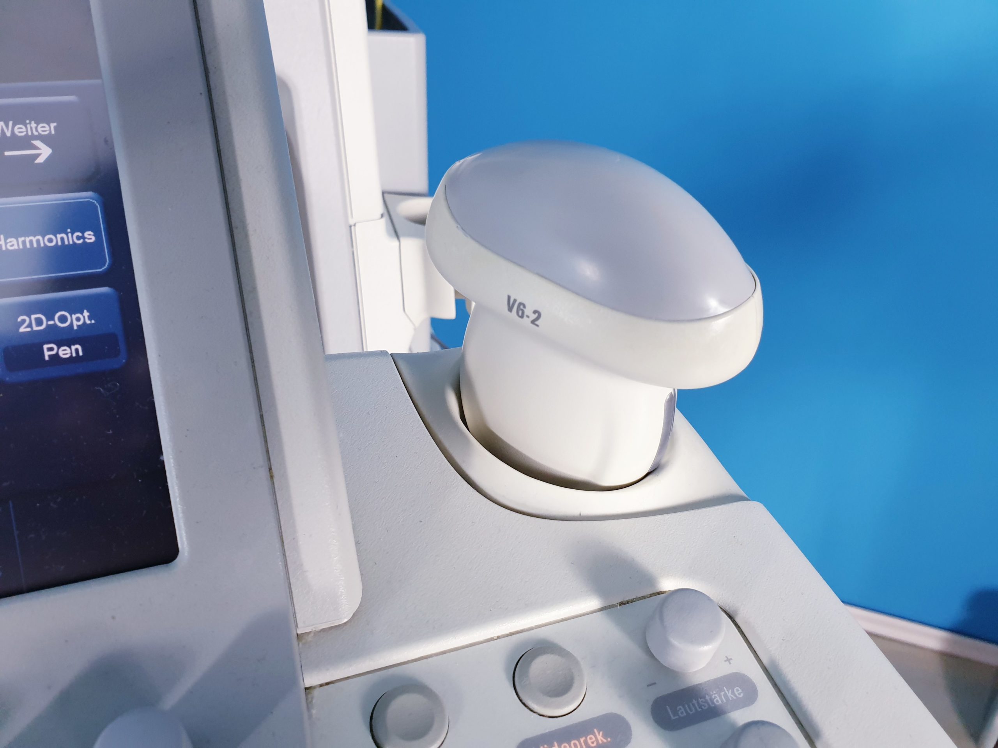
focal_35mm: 26
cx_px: 499
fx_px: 750
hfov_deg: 67.3
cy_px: 374
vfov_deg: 53.1
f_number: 2.4
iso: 160
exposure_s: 1/50
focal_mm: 4.3
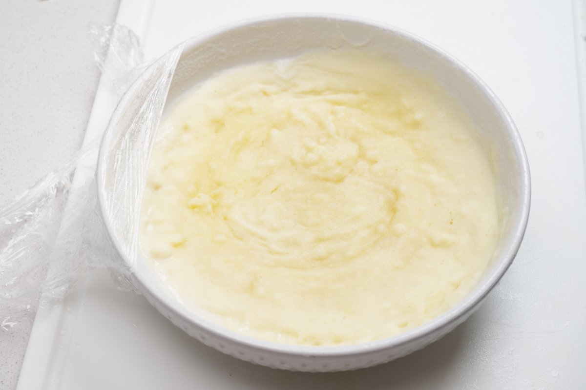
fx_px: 862
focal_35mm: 53
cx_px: 293
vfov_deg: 25.5
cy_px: 195
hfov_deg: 37.5
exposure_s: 1/80
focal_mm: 53
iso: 100
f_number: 9
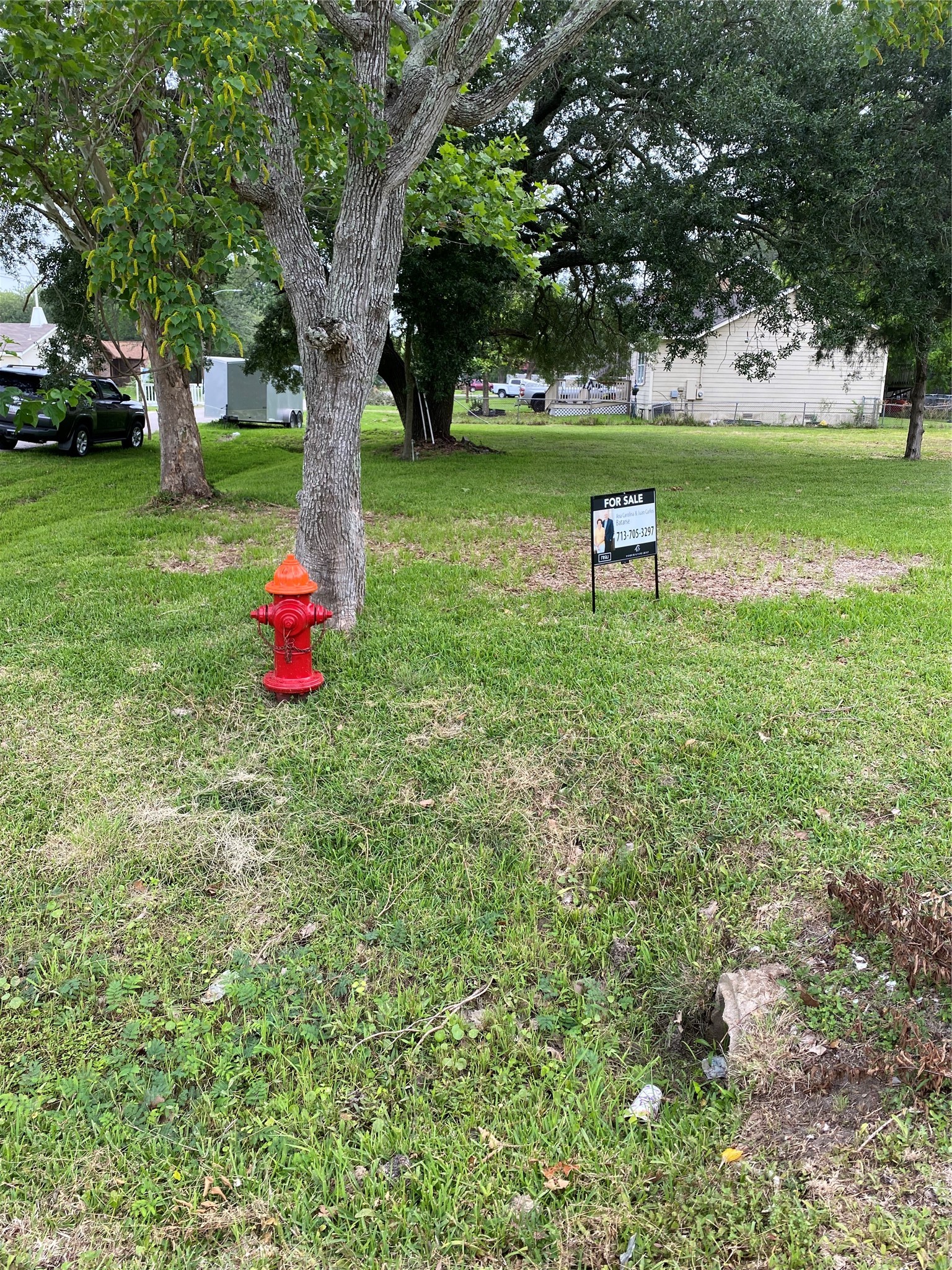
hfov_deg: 53.1
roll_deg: -1.2
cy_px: 635
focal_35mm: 26
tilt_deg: -14.5
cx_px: 476
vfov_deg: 67.3
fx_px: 953
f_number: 1.8
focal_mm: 4.25
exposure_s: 1/186
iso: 32
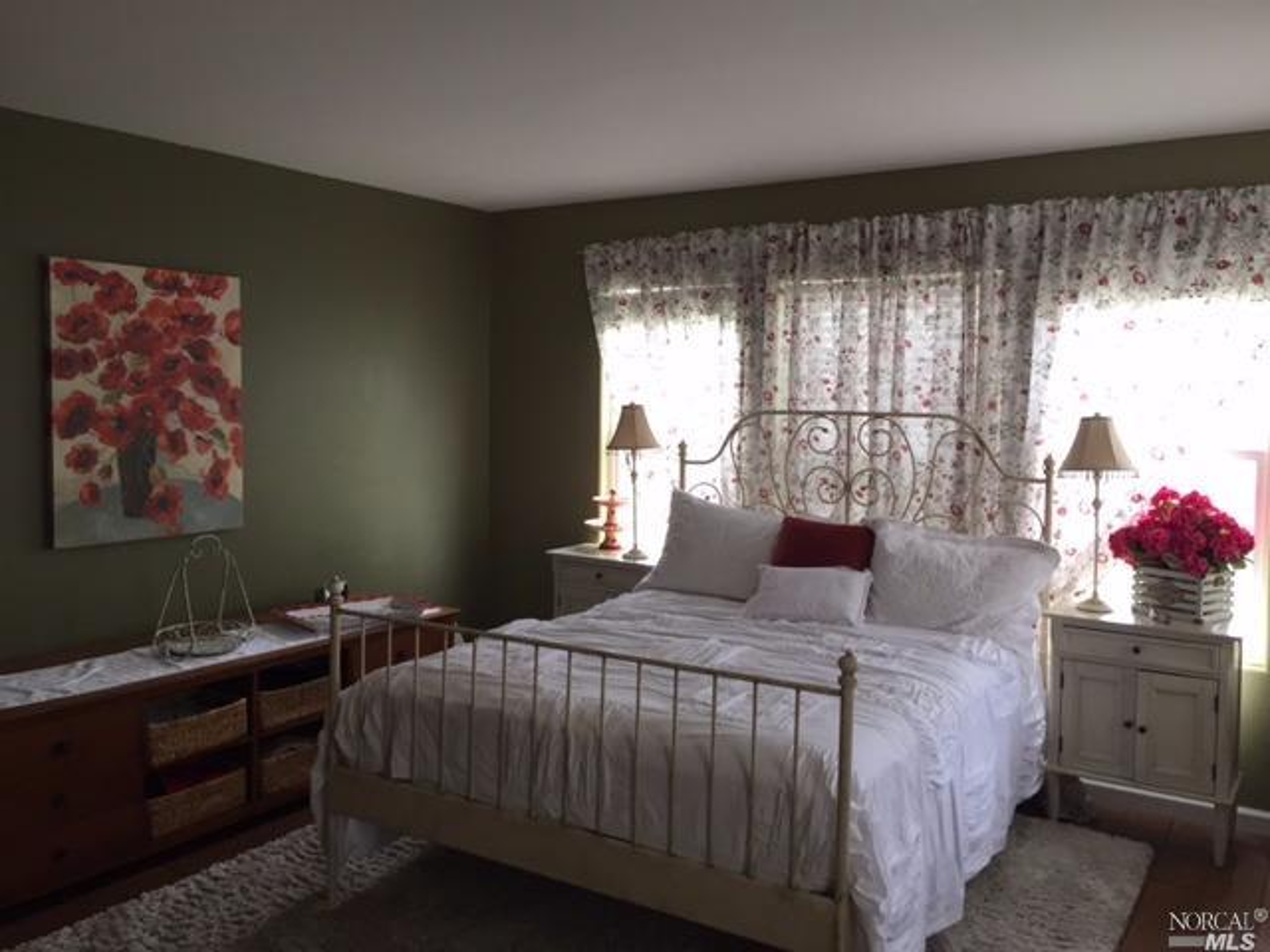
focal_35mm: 29
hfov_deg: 61.7
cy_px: 476
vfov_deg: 48.2
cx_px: 635
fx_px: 1064
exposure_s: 1/30
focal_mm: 4.15
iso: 32
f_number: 2.2
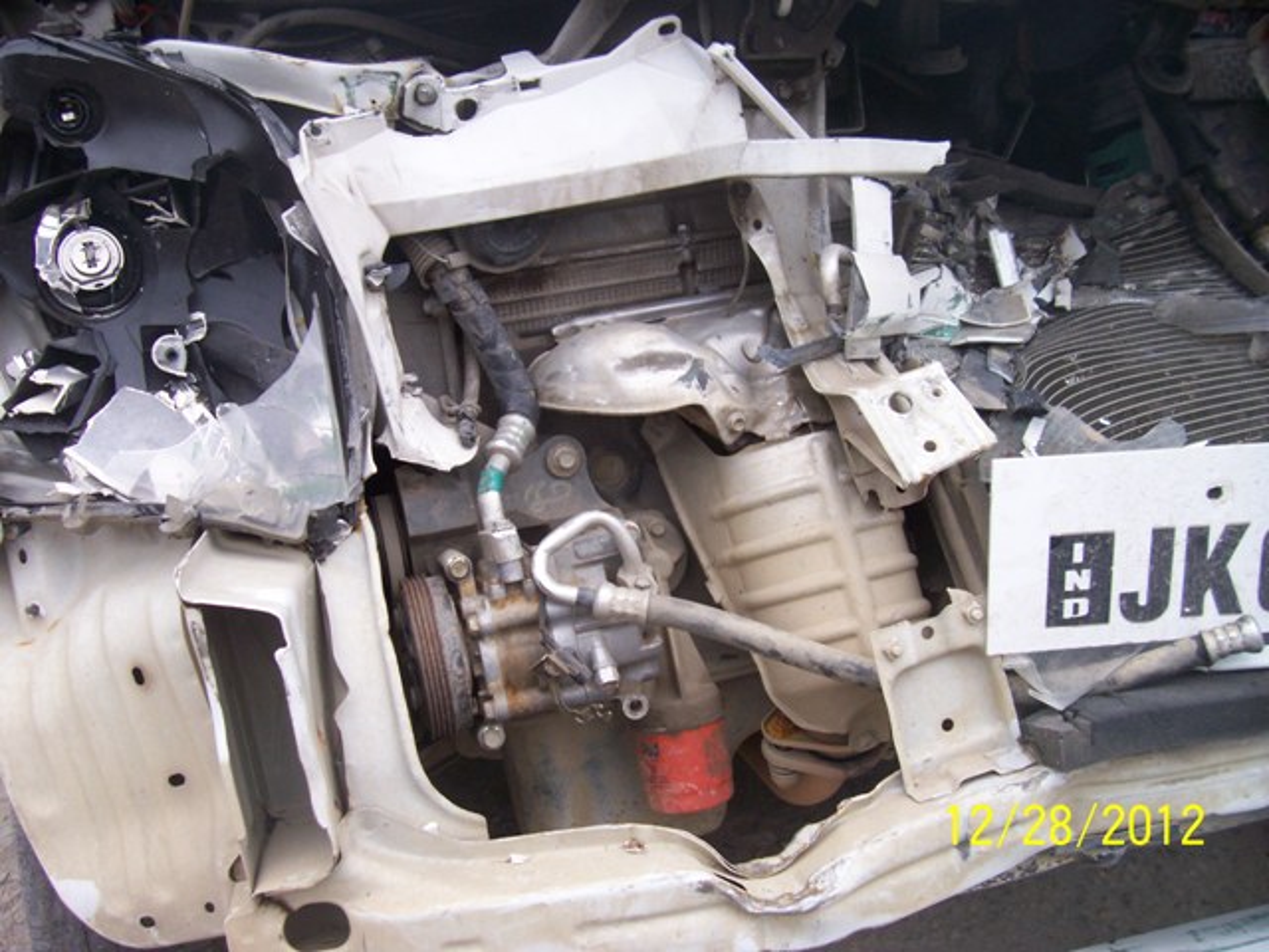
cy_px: 476
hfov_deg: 54.0
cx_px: 634
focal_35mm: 34
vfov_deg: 41.8
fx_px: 1246
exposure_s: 1/101
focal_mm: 5.6
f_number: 2.7
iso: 80
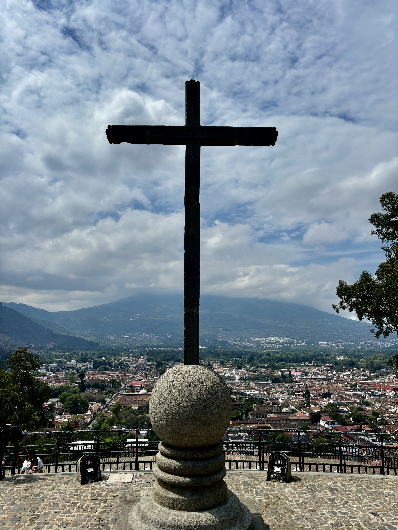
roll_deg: -0.4
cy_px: 265
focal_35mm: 26
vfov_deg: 67.3
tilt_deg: +9.0
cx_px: 199
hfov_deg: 53.1
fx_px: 399
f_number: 1.6
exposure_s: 1/9091
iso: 50
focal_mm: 5.96
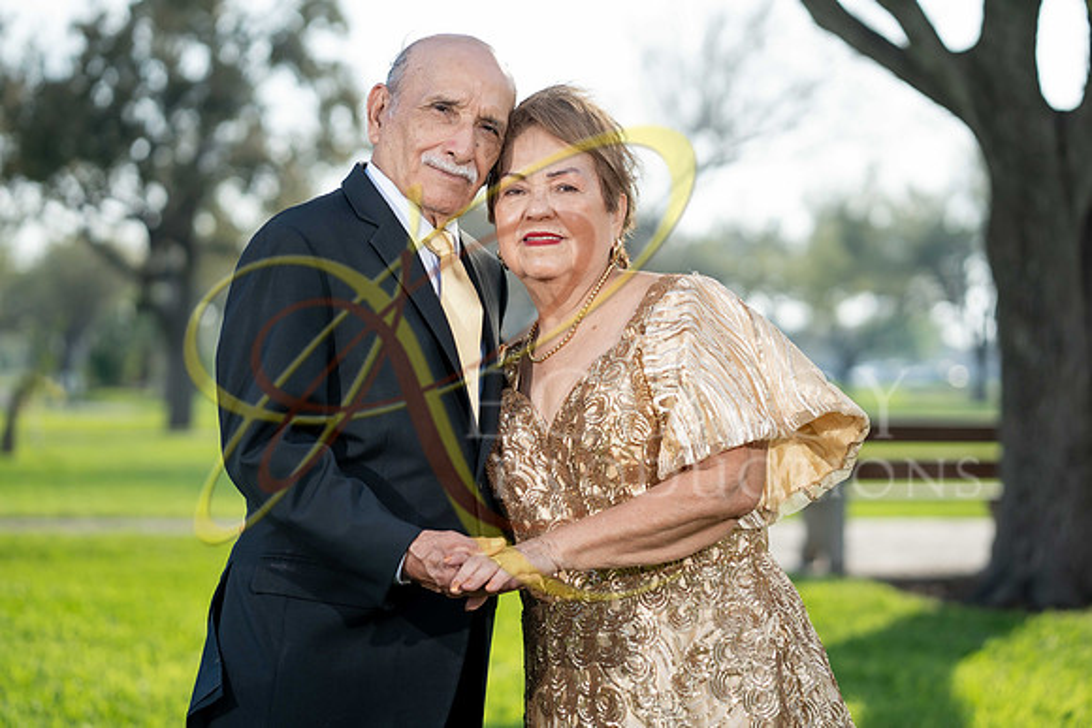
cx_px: 546
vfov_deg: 16.1
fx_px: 2579
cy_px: 364
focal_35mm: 85
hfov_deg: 23.9
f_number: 2.8
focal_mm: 85
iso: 200
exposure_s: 1/1600
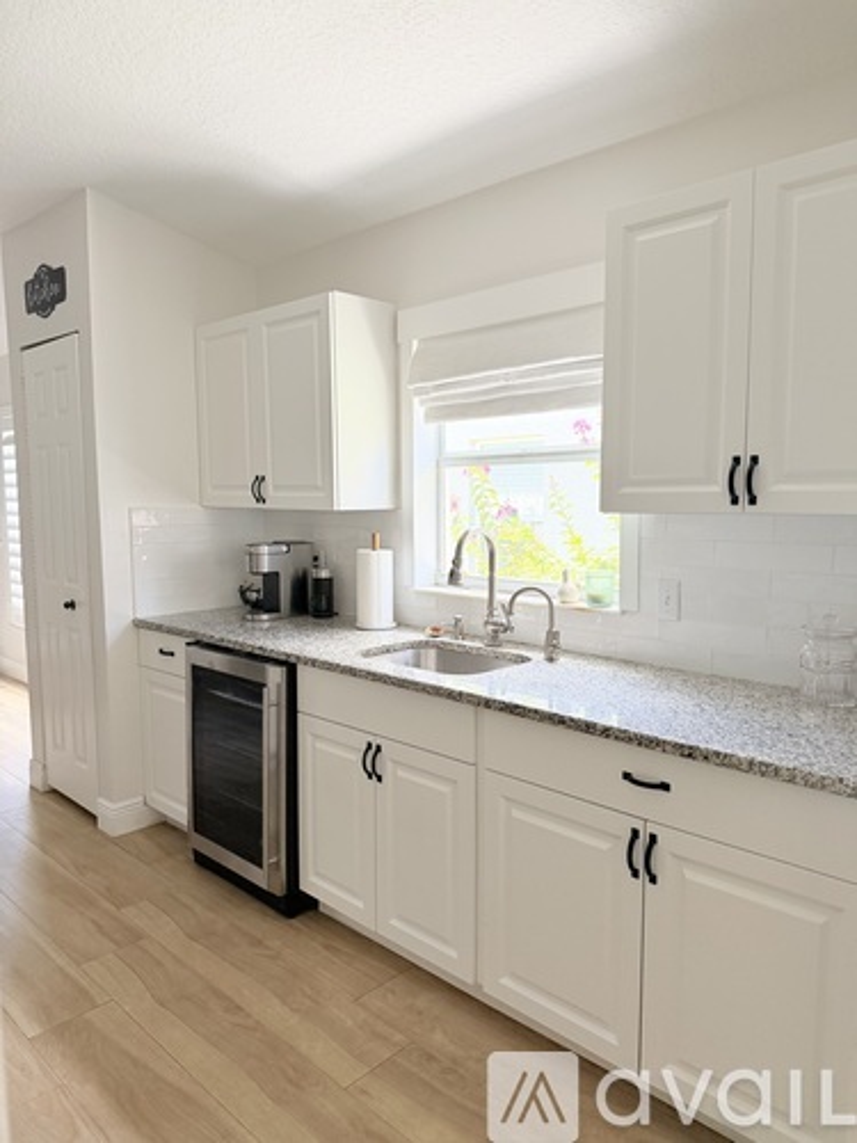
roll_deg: +0.5
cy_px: 572
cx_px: 428
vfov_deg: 71.6
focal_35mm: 24
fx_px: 792
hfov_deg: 56.8
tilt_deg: -6.3
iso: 200
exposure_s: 1/167
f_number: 1.78
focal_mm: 6.76
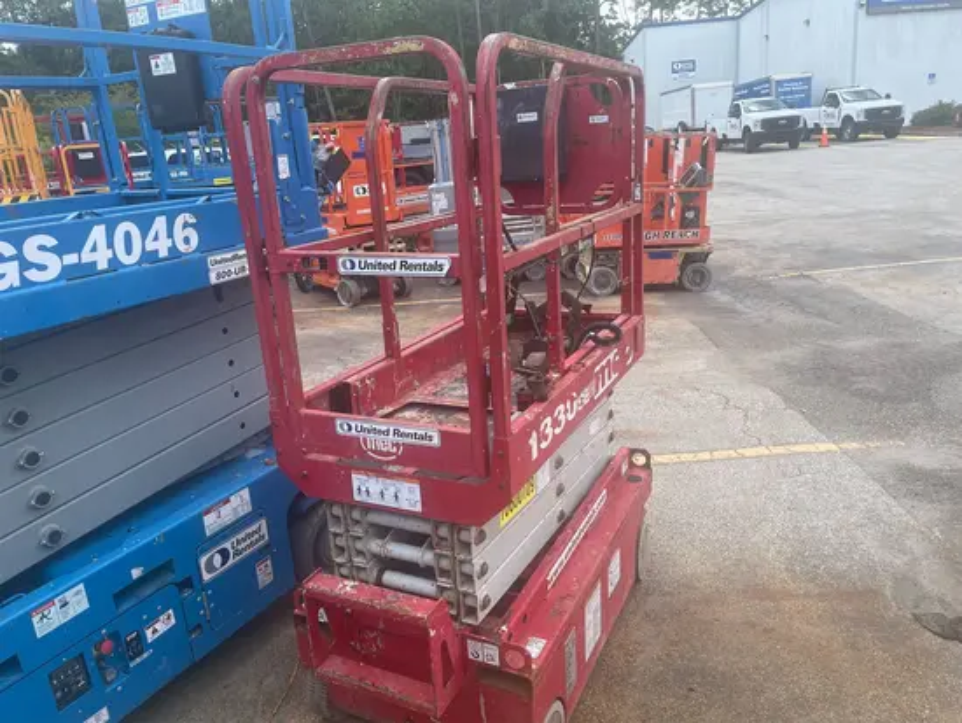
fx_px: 723
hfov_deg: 67.3
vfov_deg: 53.1
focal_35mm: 26
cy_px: 362
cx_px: 481
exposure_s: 1/1036
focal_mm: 5.1
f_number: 1.6
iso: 50
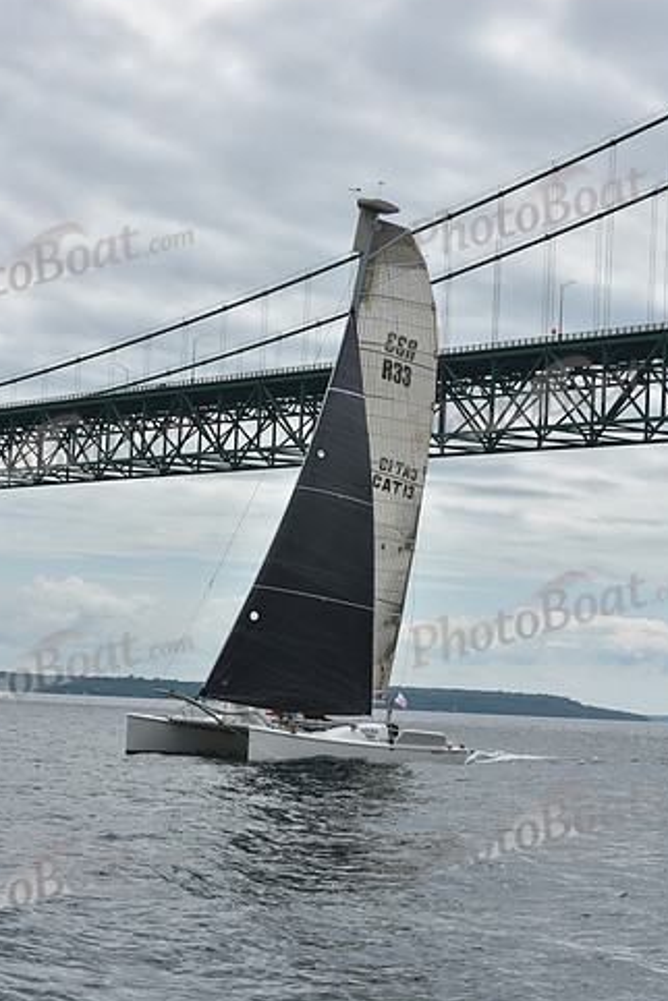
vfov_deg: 24.2
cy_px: 537
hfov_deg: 16.3
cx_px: 302
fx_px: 2338
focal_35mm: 84
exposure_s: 1/800
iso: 250
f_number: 11
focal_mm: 70
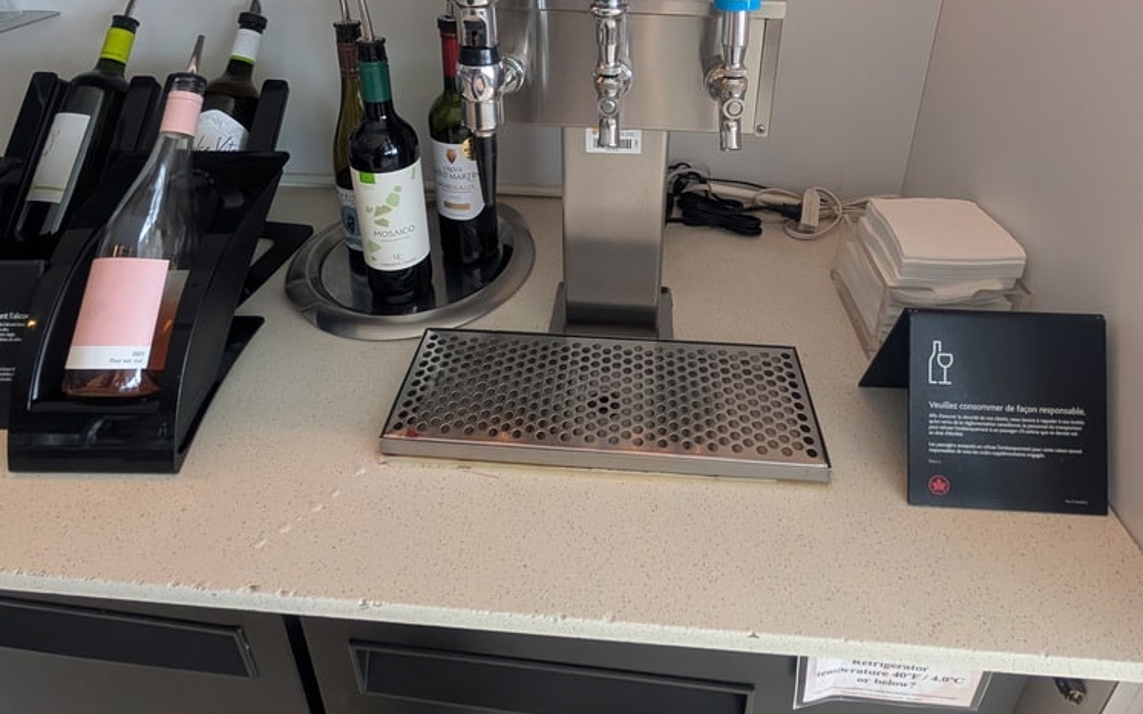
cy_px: 184
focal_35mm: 17
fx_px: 529
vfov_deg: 64.2
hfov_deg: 94.4
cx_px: 573
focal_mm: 2.02
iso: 169
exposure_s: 1/120
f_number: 1.7
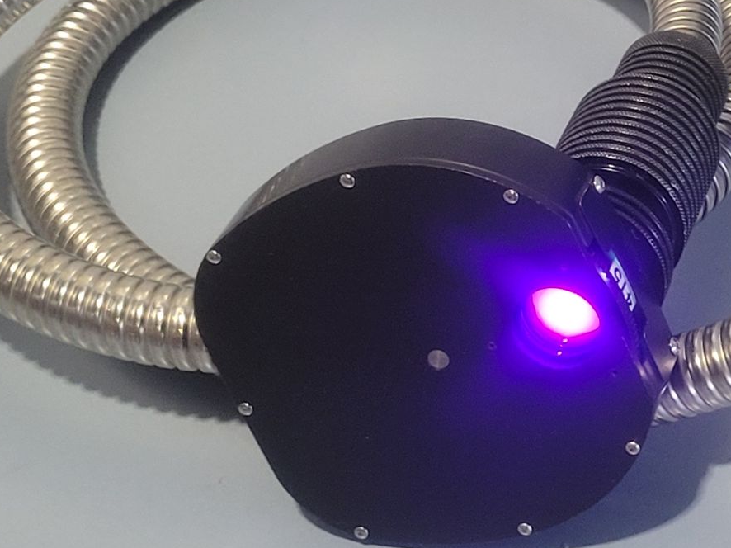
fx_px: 1499
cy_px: -108
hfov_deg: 24.9
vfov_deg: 19.5
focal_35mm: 71
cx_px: 868
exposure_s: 1/50
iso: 200
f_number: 1.8
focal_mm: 5.4
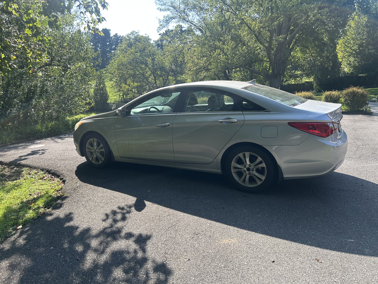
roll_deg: -0.2
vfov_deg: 53.1
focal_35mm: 26
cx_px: 189
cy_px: 142
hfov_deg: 67.3
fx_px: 284
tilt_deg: -13.1
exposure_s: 1/1038
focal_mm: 5.7
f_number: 1.5
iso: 50
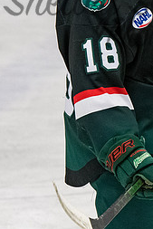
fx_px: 4259
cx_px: 136
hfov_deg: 2.1
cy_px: 14
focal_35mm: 669
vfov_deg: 3.1
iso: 2500
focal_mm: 145
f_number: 3.5
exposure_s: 1/800
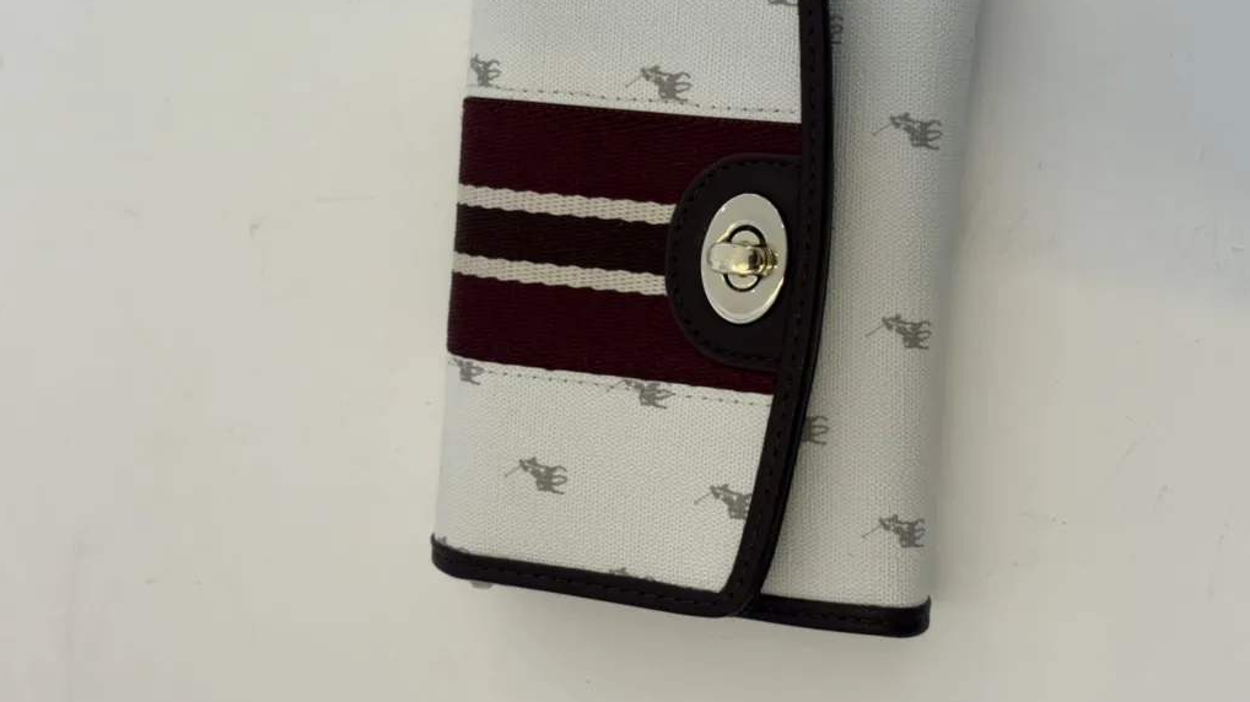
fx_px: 1889
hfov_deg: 36.6
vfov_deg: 21.0
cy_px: 249
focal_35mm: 57
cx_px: 625
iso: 25
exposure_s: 1/100
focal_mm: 5.96
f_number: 1.6
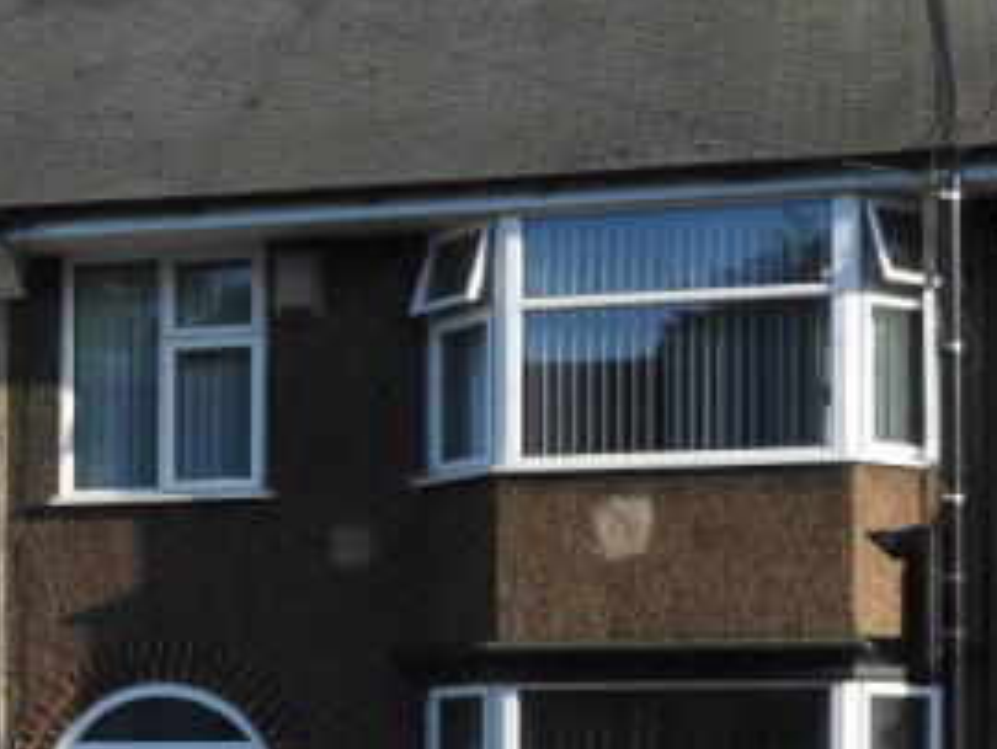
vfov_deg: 15.0
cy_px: 740
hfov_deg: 19.5
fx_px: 2796
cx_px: -31
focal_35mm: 97
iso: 100
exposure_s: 1/250
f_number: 5
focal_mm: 8.1
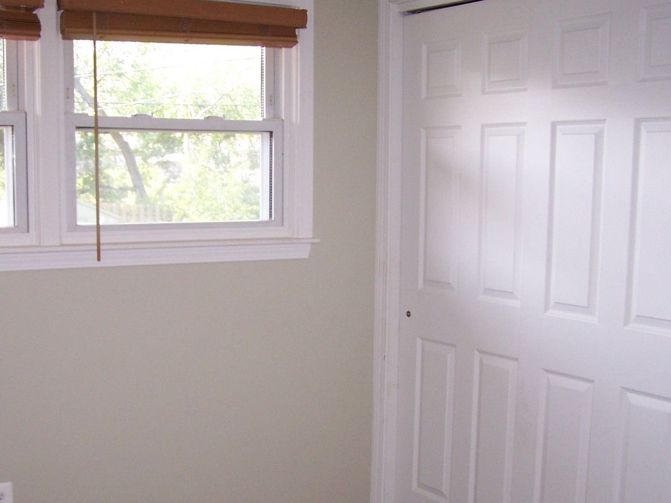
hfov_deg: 37.3
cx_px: 263
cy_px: 302
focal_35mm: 51
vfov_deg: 28.5
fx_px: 989
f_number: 2.8
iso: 140
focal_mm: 6.3
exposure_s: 1/60
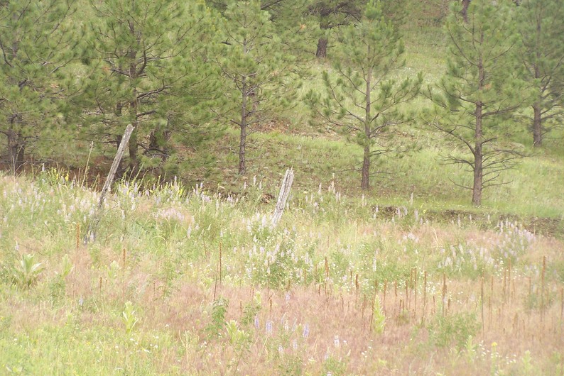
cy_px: 178
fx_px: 2774
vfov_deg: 7.8
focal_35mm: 177
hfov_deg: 11.6
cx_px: 283
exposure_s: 1/180
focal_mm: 28
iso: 140
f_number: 3.2
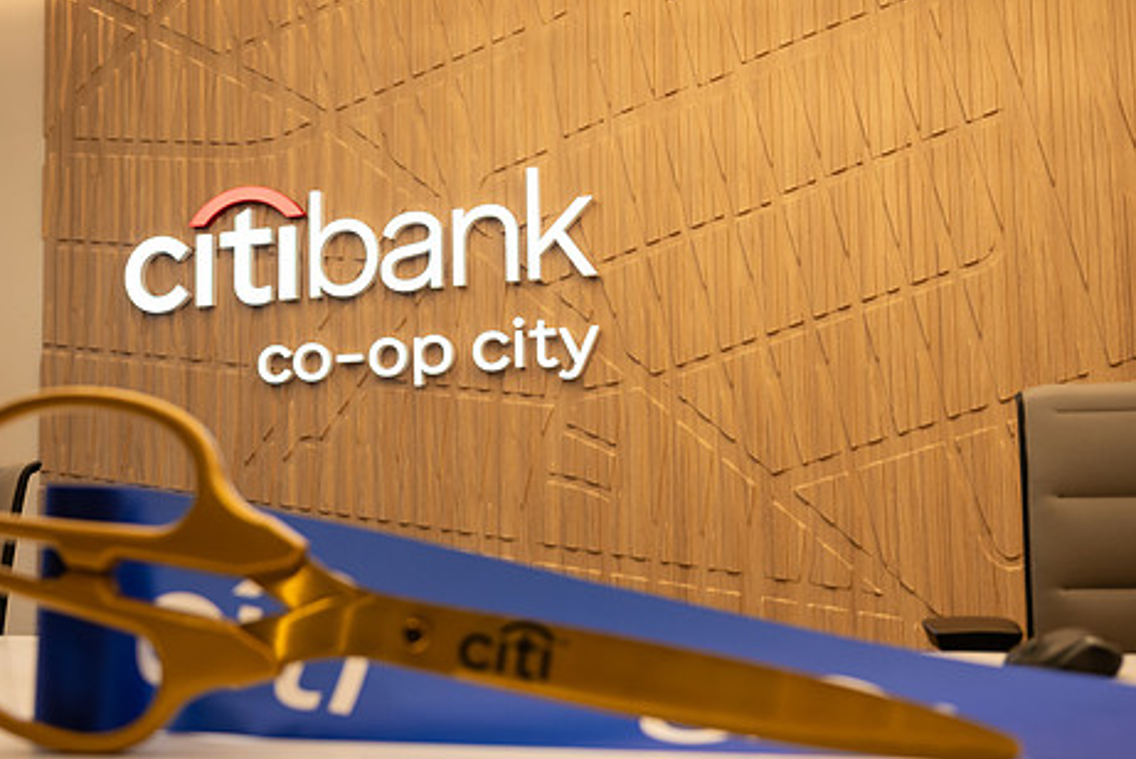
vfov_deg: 29.9
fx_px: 1421
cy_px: 377
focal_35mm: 45
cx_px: 505
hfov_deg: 43.5
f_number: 3.2
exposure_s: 1/500
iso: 400
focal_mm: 30.5
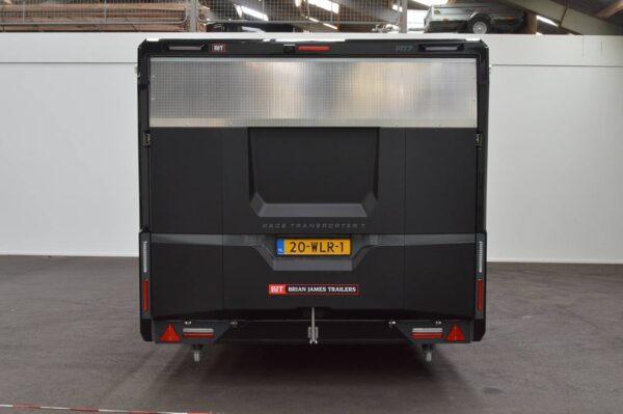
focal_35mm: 40
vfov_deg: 33.0
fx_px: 700
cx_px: 312
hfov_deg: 48.0
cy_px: 207
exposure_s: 1/13
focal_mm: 27
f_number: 18
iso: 800
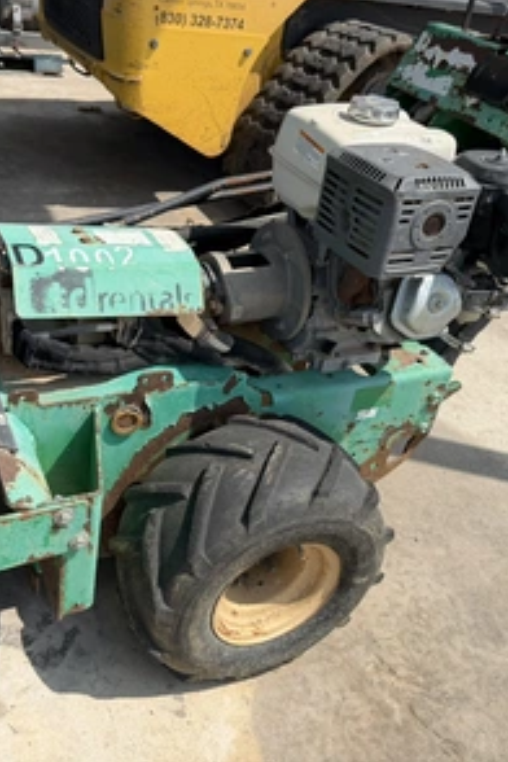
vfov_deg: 55.8
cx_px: 179
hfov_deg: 38.5
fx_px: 720
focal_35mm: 34
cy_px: 376
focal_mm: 6.76
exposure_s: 1/3584
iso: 80
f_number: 1.78
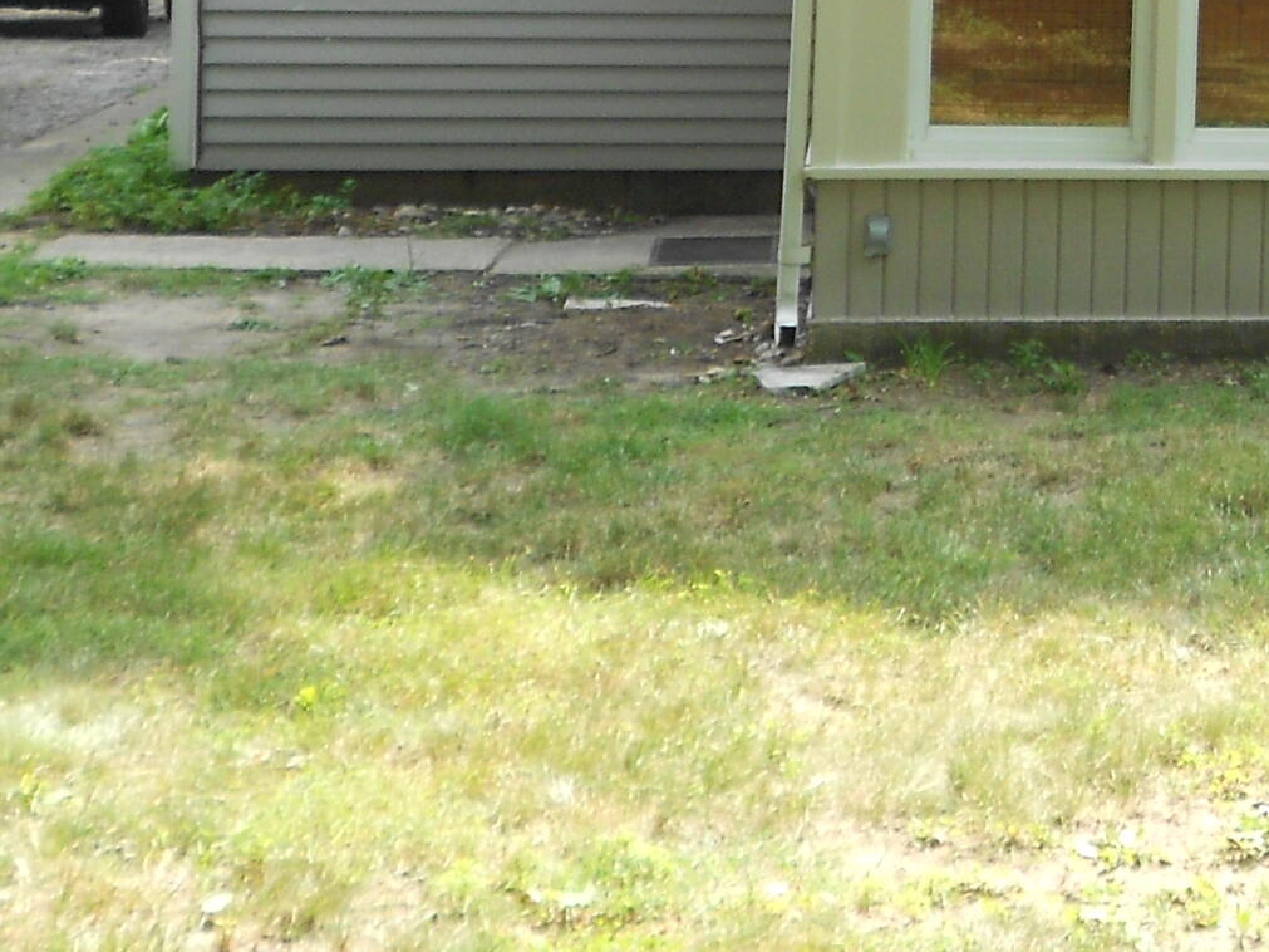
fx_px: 3482
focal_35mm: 95
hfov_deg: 19.2
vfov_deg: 15.0
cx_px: 1602
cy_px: -217
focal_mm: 5.8
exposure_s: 1/100
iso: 80
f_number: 3.6
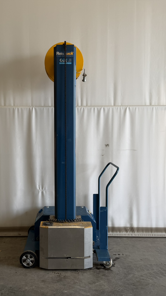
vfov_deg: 56.6
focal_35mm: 35
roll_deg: +0.4
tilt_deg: -3.2
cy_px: 148
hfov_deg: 33.5
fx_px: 274
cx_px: 56
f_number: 1.78
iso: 64
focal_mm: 6.76
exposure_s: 1/121
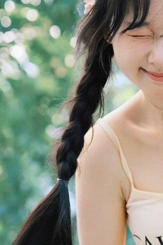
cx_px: 141
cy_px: 149
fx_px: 1046
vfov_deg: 13.3
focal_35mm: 154
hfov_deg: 8.9
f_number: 2.8
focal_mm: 55
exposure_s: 1/250
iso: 640
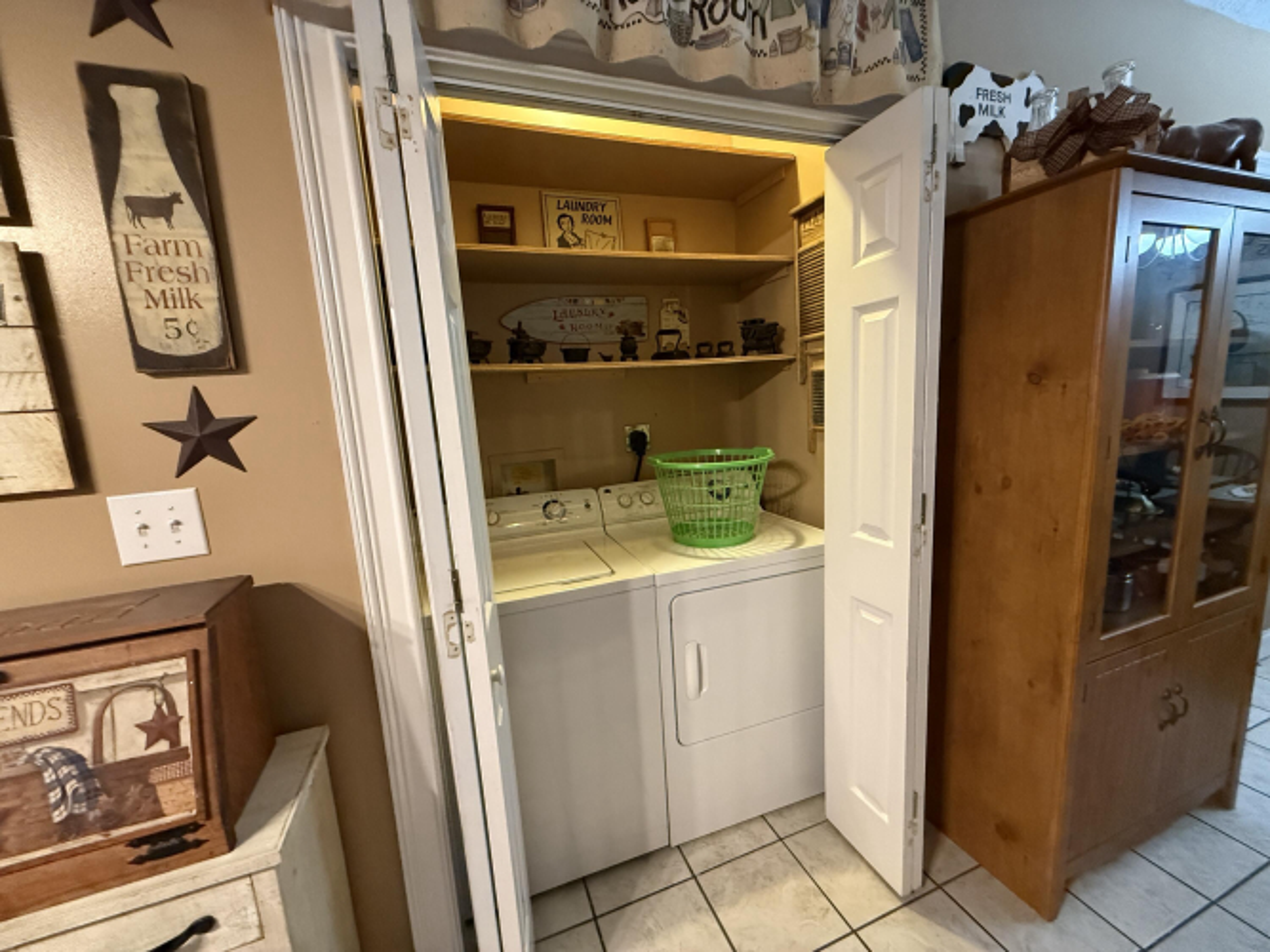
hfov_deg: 102.1
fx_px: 514
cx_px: 635
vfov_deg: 85.7
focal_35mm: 14
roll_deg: +3.7
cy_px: 476
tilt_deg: -7.7
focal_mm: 2.22
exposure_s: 1/60
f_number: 2.2
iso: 800
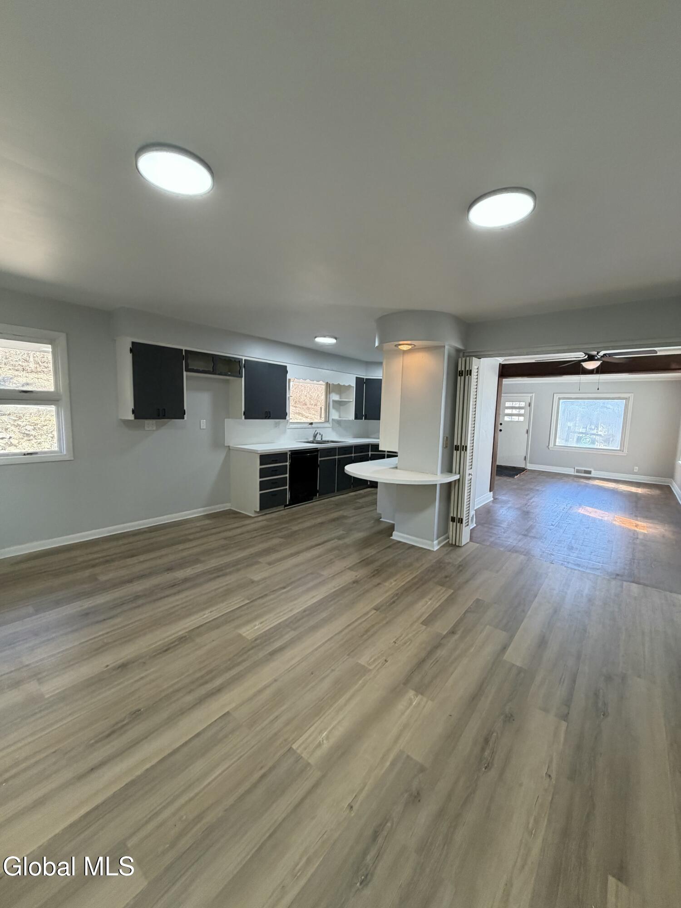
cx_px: 340
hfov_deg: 85.7
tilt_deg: -5.3
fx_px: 367
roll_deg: -2.2
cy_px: 454
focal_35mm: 14
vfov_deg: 102.1
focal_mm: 2.22
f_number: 2.2
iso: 200
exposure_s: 1/120
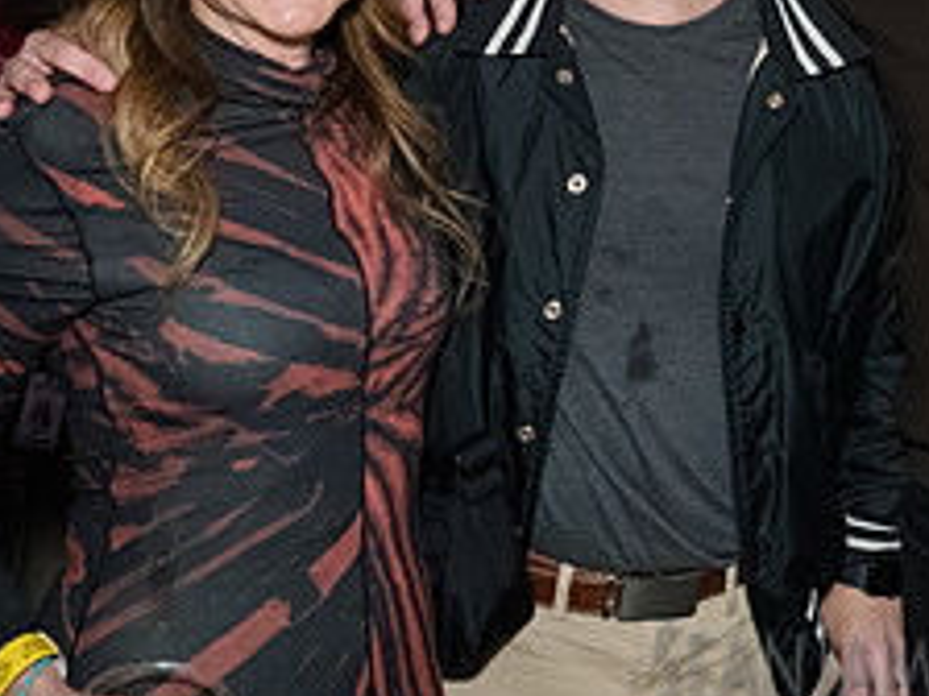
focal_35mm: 87
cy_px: -35
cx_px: 962
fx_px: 2335
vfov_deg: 16.5
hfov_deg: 21.6
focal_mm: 35
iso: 8000
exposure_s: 1/400
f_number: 5
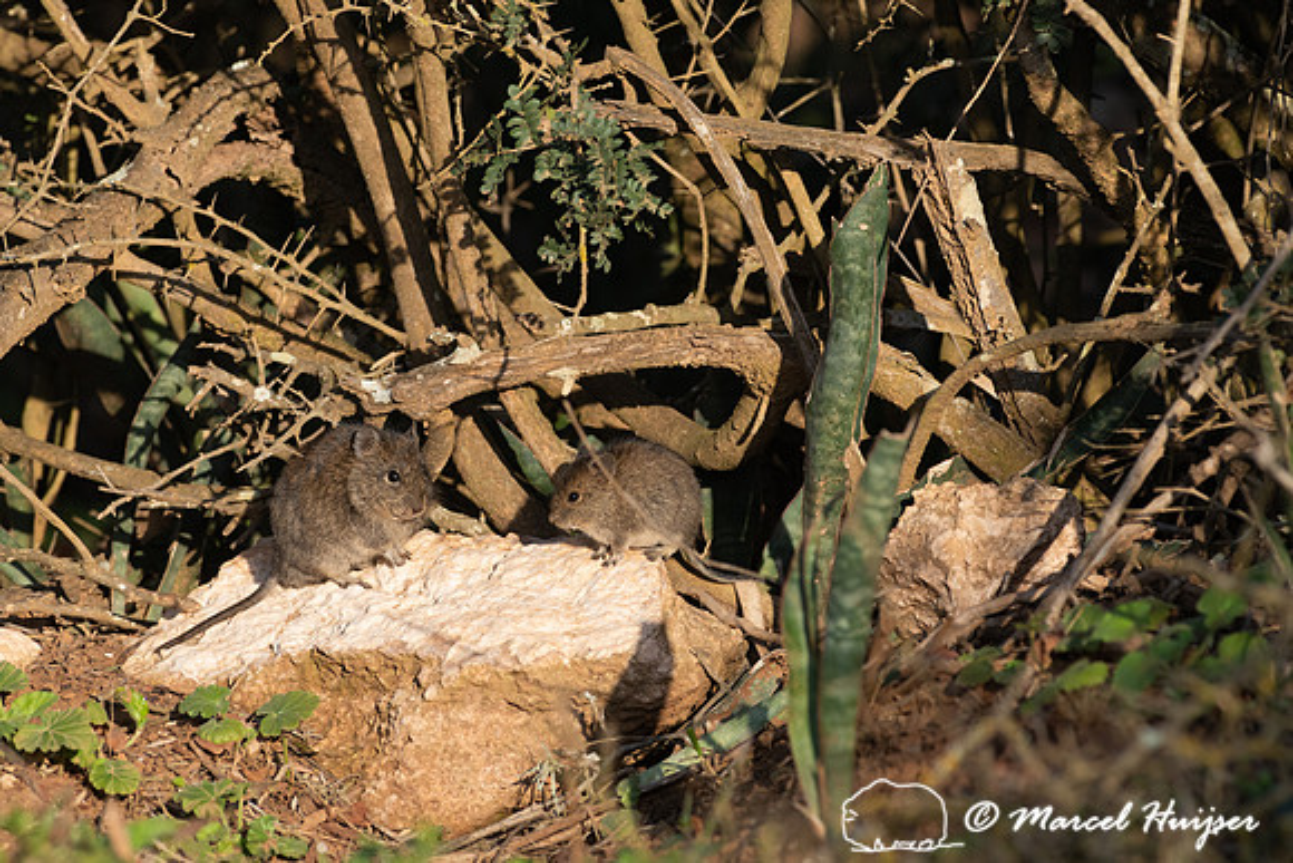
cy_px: 432
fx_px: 21554
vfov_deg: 2.3
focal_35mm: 600
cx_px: 646
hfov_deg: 3.4
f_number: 10
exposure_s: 1/1000
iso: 800
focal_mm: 600
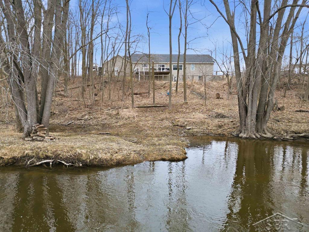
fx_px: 214
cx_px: 154
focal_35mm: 24
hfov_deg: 71.6
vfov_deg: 56.8
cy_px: 116
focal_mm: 6.7
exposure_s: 1/500
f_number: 1.7
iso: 200
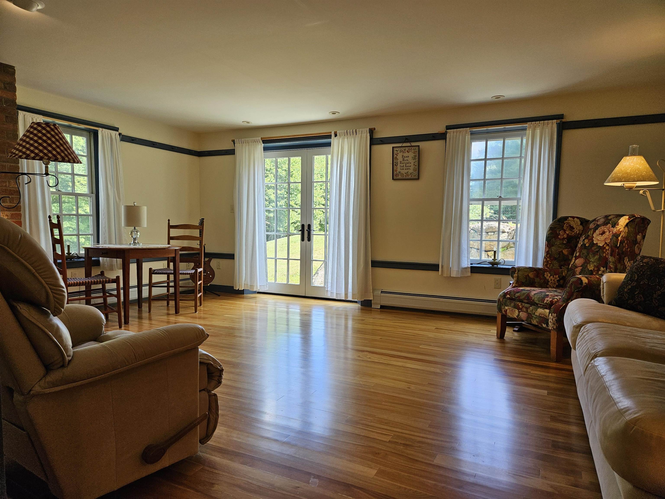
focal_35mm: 23
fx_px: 442
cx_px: 332
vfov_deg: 58.9
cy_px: 250
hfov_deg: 73.9
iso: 64
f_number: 1.8
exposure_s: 1/120
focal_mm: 5.4
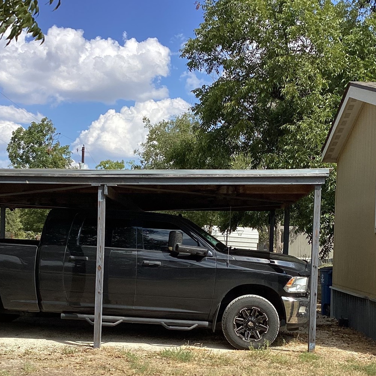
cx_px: 205
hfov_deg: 30.5
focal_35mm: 56
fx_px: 688
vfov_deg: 30.2
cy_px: 270
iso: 25
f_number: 2.4
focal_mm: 3.3
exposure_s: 1/1235
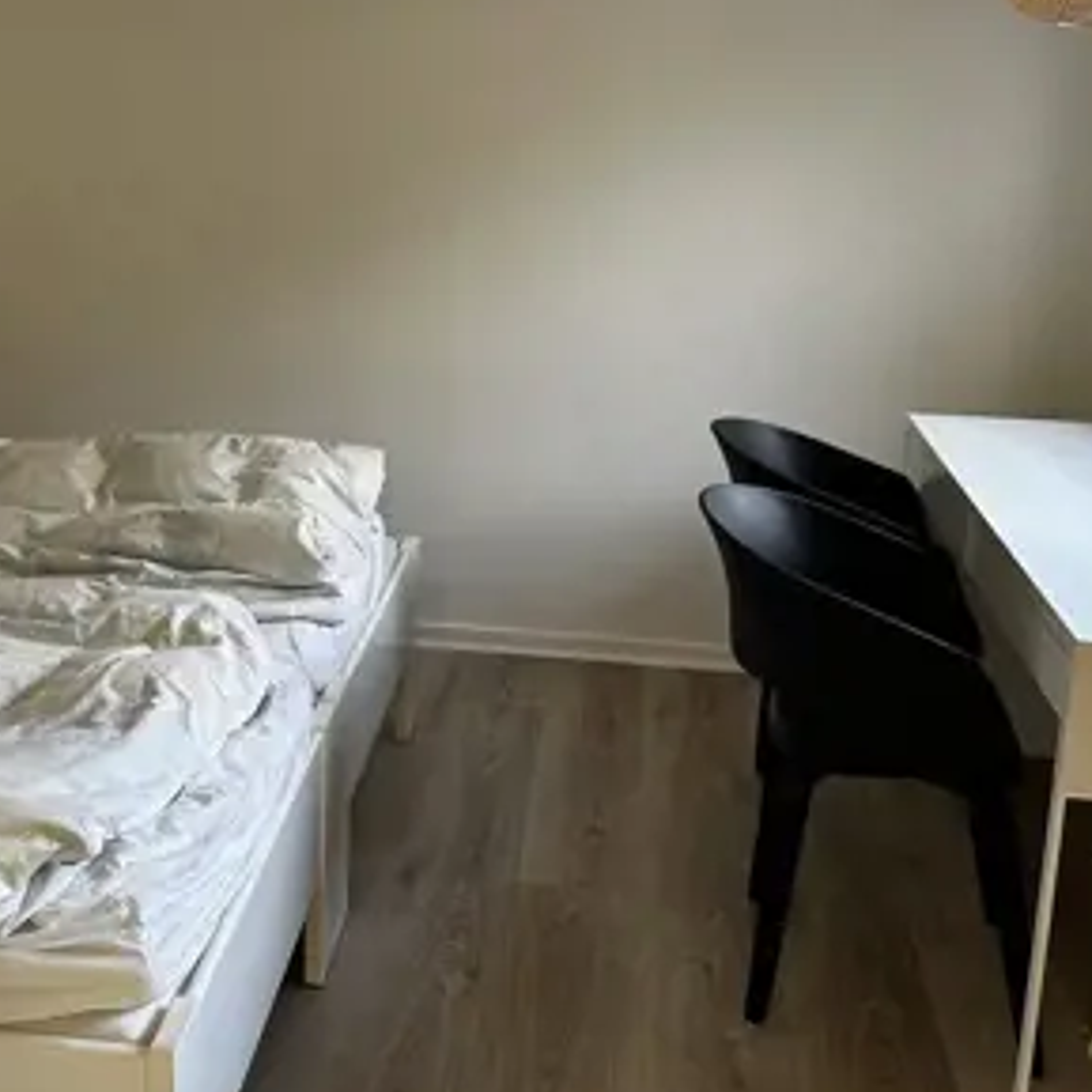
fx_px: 1570
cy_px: 457
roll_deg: -0.4
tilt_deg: -12.7
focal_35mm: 44
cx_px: 348
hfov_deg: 37.8
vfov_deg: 38.2
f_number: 1.78
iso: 160
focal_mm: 6.86
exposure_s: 1/121
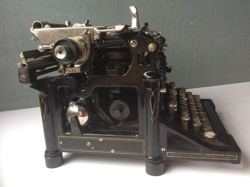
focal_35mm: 32
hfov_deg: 56.9
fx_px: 231
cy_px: 94
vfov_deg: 44.1
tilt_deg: -16.4
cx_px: 125
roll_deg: +3.3
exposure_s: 1/25
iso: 125
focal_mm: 3.3
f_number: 2.4
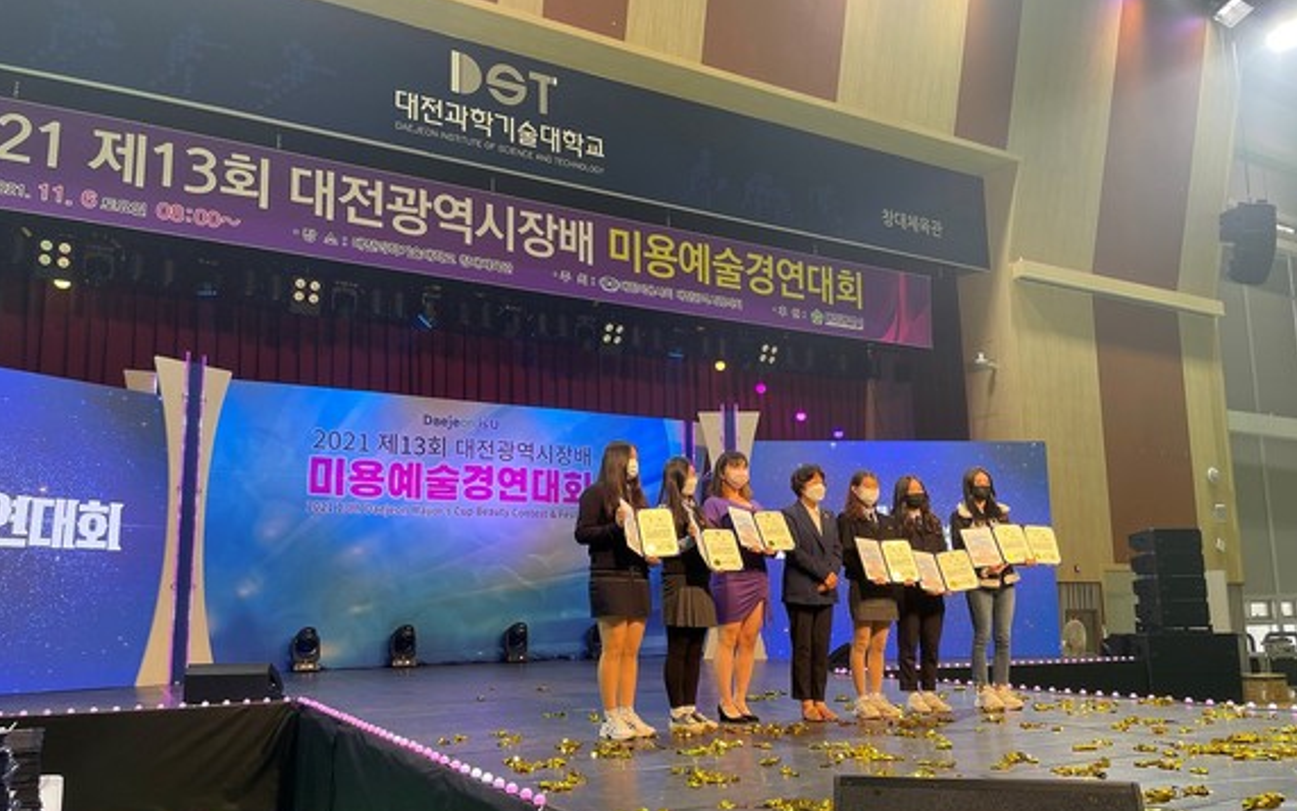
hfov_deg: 66.5
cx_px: 650
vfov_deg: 44.4
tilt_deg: +8.0
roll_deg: +0.9
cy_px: 467
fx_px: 990
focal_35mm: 28
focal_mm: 4.2
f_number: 1.6
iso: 125
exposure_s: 1/120
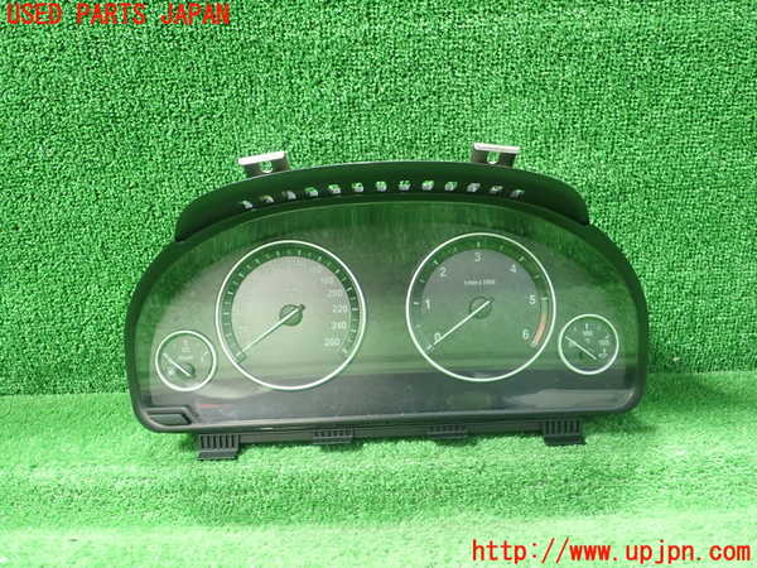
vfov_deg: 46.8
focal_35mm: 30
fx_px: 656
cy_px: 284
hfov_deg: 60.0
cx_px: 378
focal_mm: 5.5
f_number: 2.3
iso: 800
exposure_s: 1/50
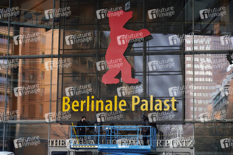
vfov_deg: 16.0
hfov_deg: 23.9
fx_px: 550
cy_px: 78
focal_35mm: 85
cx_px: 116
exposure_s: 1/125
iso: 640
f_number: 5.6
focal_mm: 85
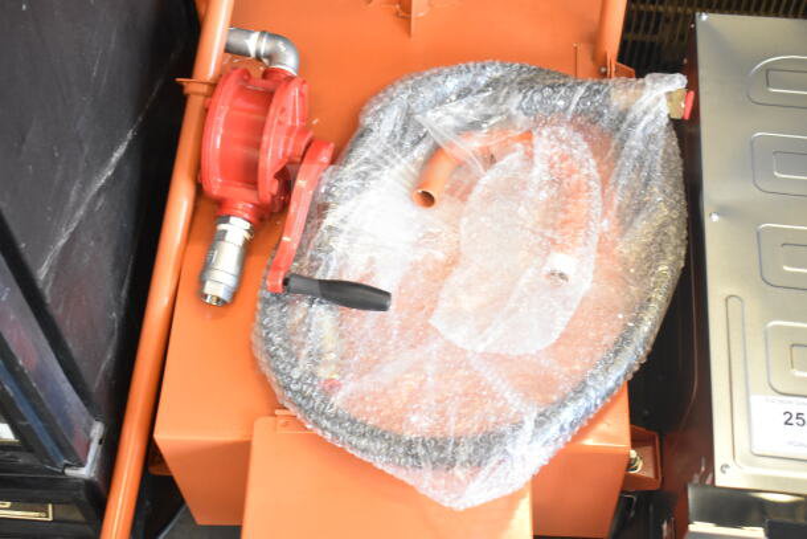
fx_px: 1177
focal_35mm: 52
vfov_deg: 25.8
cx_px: 404
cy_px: 270
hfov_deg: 37.8
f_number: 4.5
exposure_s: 1/60
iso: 2500
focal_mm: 35
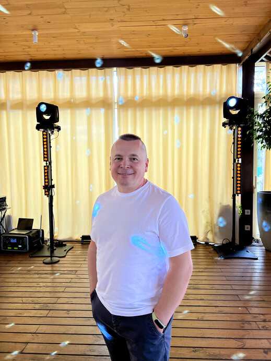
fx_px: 271
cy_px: 180
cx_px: 136
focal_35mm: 26
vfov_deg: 67.3
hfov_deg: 53.1
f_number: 1.5
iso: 50
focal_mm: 5.7
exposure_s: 1/121
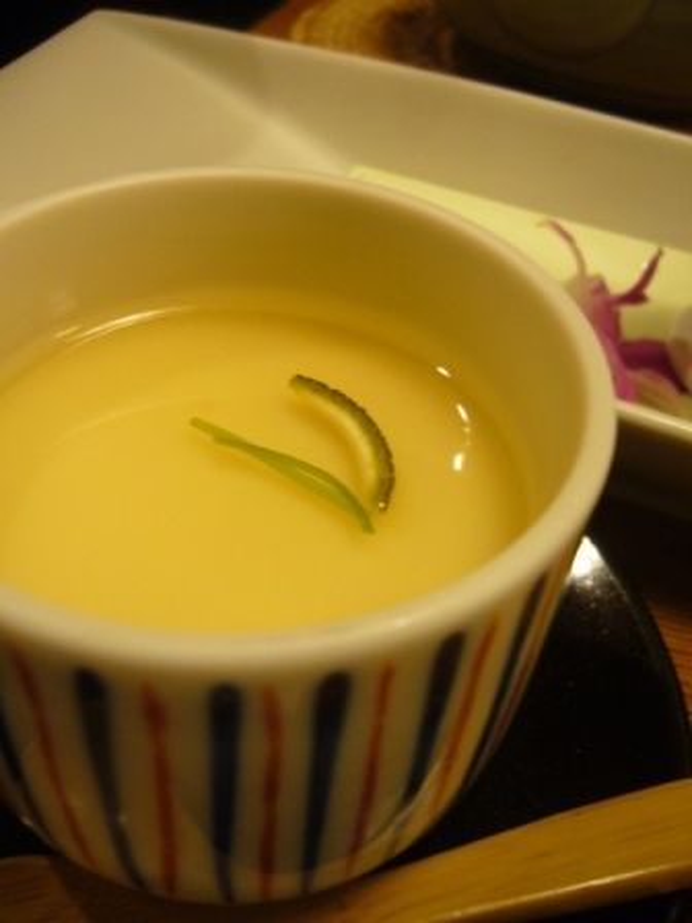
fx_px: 933
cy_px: 462
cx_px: 346
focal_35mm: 35
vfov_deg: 52.6
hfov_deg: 40.7
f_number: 2.8
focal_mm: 5.8
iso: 200
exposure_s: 1/15
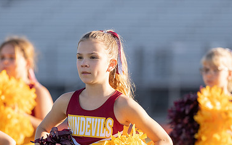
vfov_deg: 3.1
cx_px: 98
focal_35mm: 426
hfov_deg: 4.9
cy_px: 115
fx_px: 2695
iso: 160
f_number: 2.8
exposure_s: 1/1000
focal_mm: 200
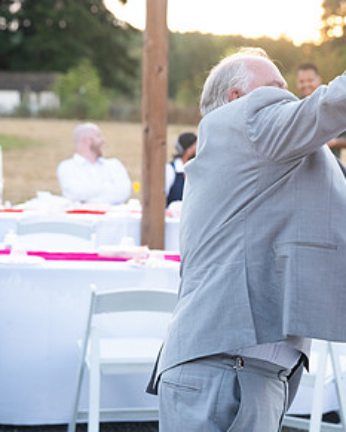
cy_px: 237
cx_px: 364
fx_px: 1458
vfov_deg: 16.9
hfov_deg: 13.3
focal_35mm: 114
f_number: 3.5
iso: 1600
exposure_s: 1/500
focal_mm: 61
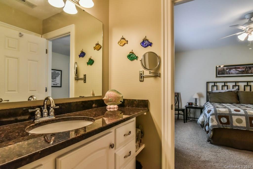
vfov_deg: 64.6
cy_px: 84
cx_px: 126
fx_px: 134
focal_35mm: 19
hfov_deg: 86.9
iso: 4000
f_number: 13
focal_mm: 19
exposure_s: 1/160
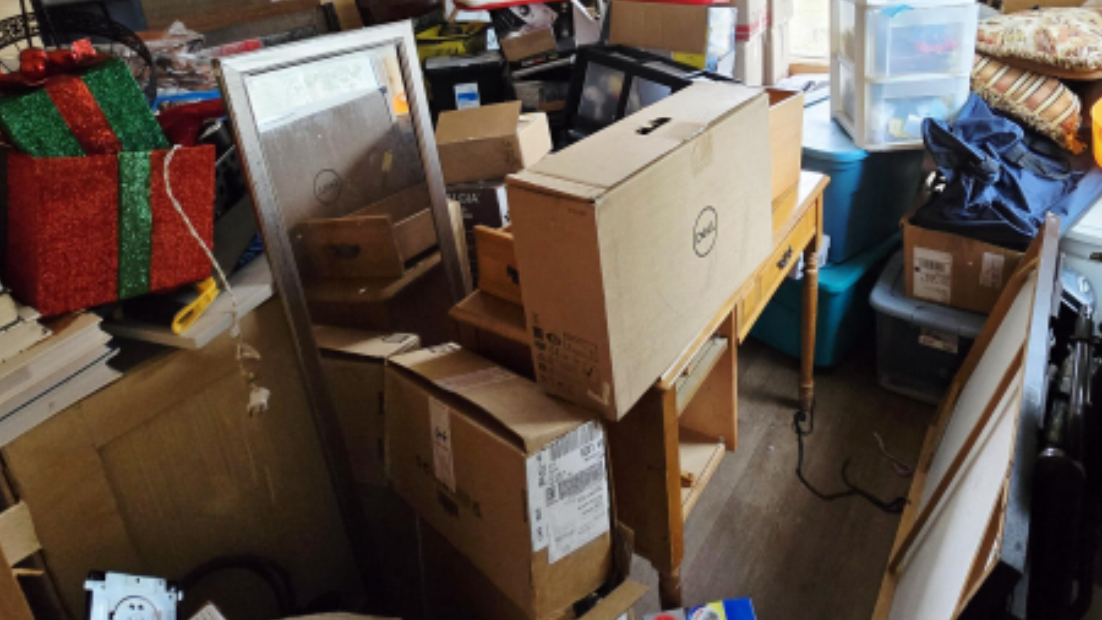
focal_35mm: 21
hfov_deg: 82.7
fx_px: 614
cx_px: 667
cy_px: 110
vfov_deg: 49.9
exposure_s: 1/60.2
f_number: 2.2
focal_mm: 2.2
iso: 500
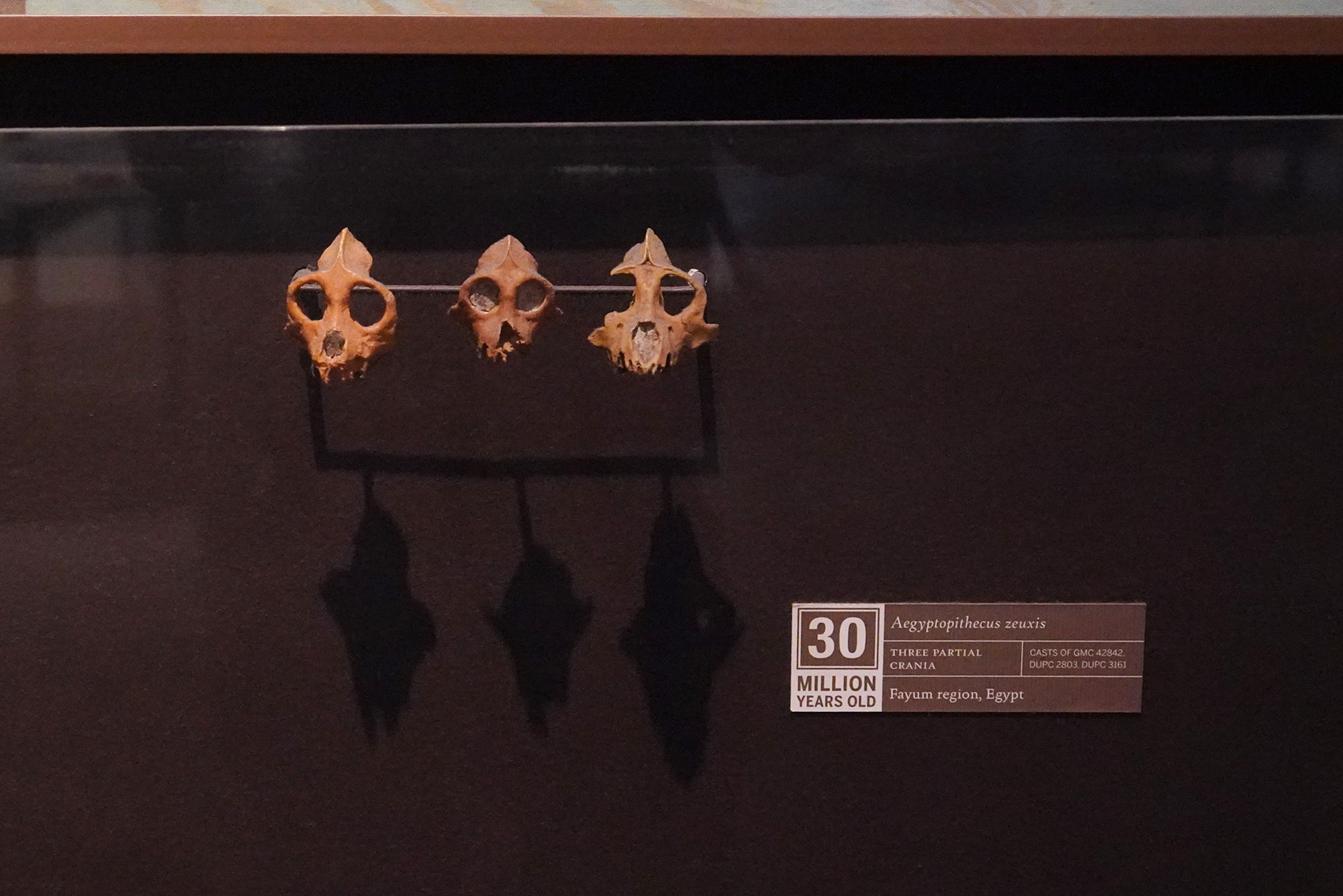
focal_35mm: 40
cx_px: 672
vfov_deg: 33.4
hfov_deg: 48.5
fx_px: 1492
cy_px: 448
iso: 10000
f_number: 4
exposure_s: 1/80
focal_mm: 40
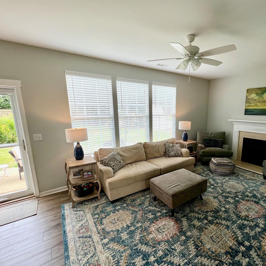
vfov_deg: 87.4
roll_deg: -0.1
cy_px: 139
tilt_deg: -11.9
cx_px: 163
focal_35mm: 16
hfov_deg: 86.0
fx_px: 139
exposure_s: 1/169
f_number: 1.8
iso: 32
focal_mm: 1.57
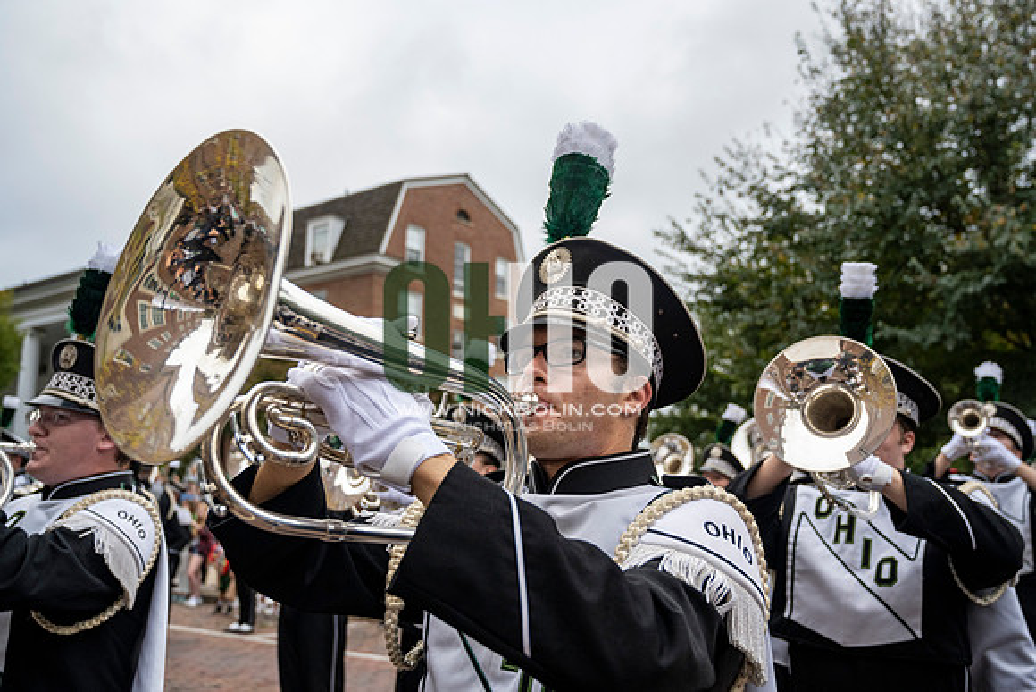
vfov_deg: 43.6
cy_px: 346
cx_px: 518
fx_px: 863
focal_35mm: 30
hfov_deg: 61.9
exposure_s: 1/1600
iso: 640
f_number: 4
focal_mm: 30
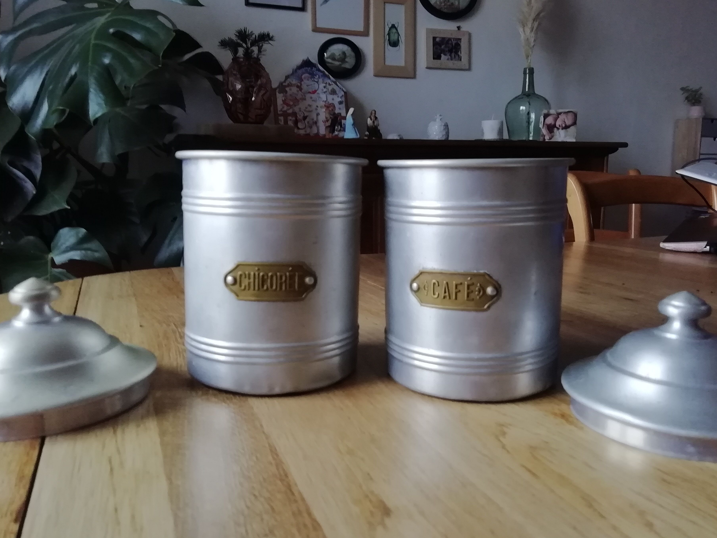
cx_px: 369
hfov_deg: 60.0
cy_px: 263
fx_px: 621
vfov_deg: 46.8
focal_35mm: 30
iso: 200
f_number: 2.2
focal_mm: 3.21
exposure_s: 1/33.3
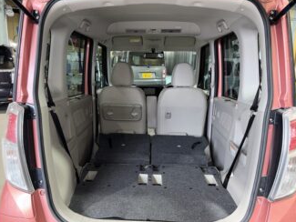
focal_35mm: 28
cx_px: 142
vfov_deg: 49.8
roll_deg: -0.2
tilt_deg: -10.9
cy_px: 110
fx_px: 240
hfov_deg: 63.4
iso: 40
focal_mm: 5.96
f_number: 1.6
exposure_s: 1/17
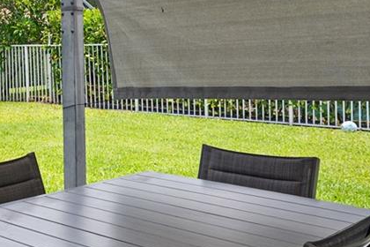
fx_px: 627
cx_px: -85
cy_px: 43
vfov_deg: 21.9
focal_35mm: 61
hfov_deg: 28.2
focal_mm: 16
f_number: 4.5
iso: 100
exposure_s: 1/60
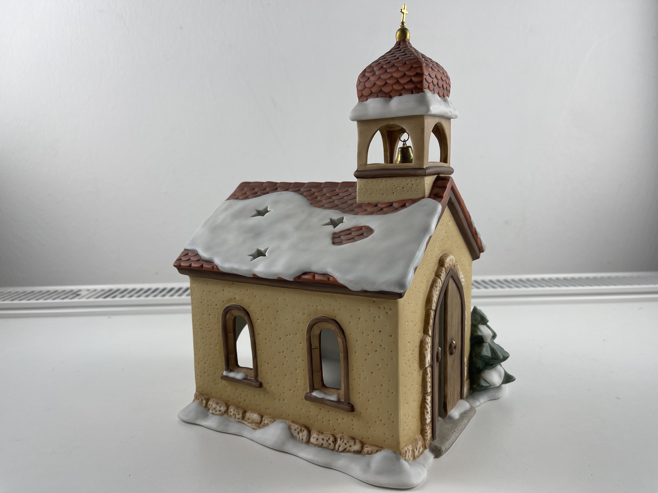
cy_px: 246
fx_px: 475
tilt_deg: -8.2
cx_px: 329
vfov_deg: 54.9
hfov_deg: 69.4
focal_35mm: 25
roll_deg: +0.5
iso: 32
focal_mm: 5.1
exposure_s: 1/270
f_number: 1.6
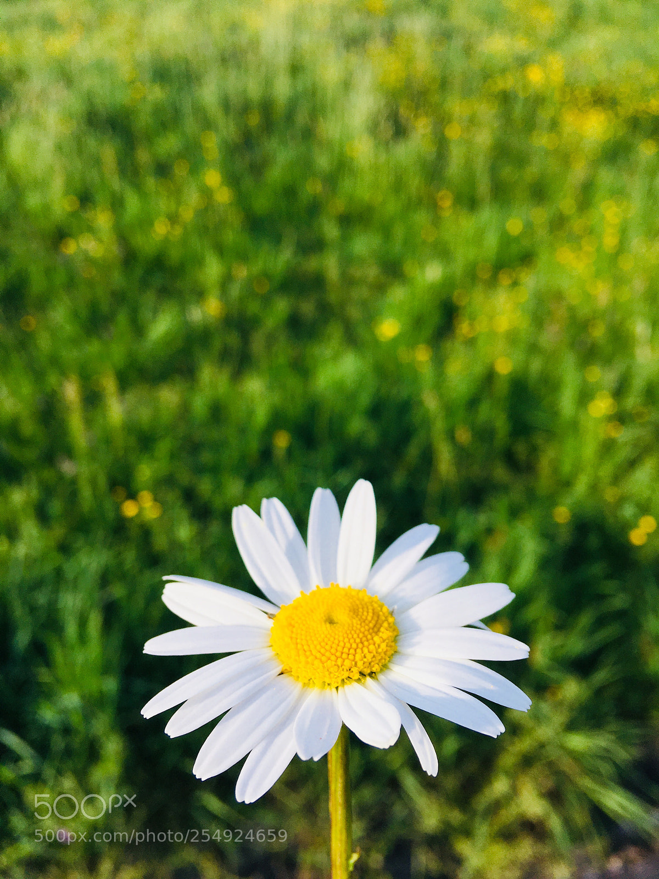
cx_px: 330
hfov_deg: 48.2
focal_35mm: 29
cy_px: 440
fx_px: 736
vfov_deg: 61.7
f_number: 2.2
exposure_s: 1/864
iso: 25
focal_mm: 4.15
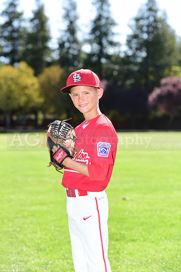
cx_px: 90
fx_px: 874
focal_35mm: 116
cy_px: 136
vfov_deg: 17.6
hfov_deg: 11.8
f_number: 4.5
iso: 125
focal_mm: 116
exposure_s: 1/320
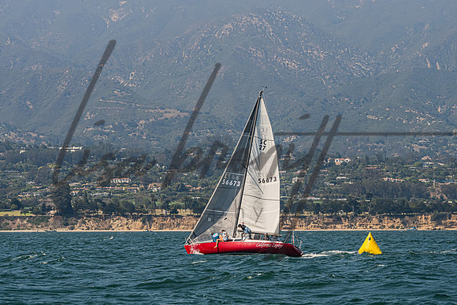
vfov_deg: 7.7
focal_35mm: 178
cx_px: 208
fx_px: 2257
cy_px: 122
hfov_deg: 11.6
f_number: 8
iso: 400
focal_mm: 130
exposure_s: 1/2000
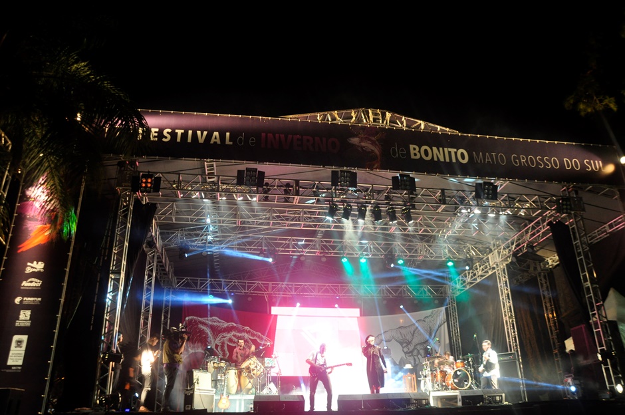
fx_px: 468
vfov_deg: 47.8
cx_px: 312
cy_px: 208
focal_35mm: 27
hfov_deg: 67.5
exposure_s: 1/10
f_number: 5.6
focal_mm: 18
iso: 800
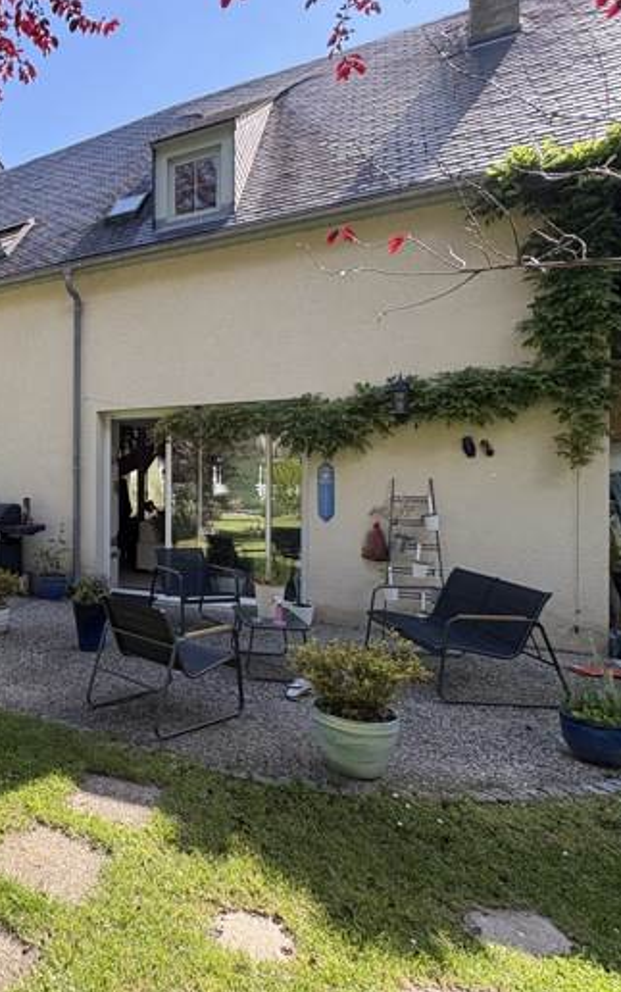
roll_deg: +0.2
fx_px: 622
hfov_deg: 44.4
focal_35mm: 23
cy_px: 477
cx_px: -12
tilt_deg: -0.5
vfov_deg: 77.1
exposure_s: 1/229
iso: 40
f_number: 2.2
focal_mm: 2.22
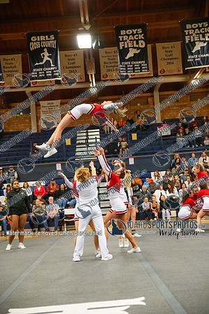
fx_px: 479
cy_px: 157
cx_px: 104
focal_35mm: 55
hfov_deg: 24.6
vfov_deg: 36.2
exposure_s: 1/1000
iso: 10000
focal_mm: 55
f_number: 3.2
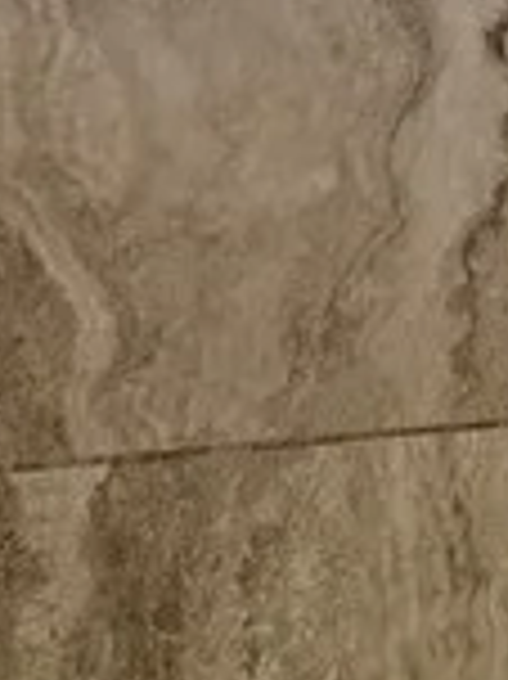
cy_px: -293
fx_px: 3194
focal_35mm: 163
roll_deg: -3.5
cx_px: 1654
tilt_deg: -8.2
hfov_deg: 7.6
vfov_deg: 11.7
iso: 160
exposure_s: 1/60
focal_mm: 6.86
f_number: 1.78
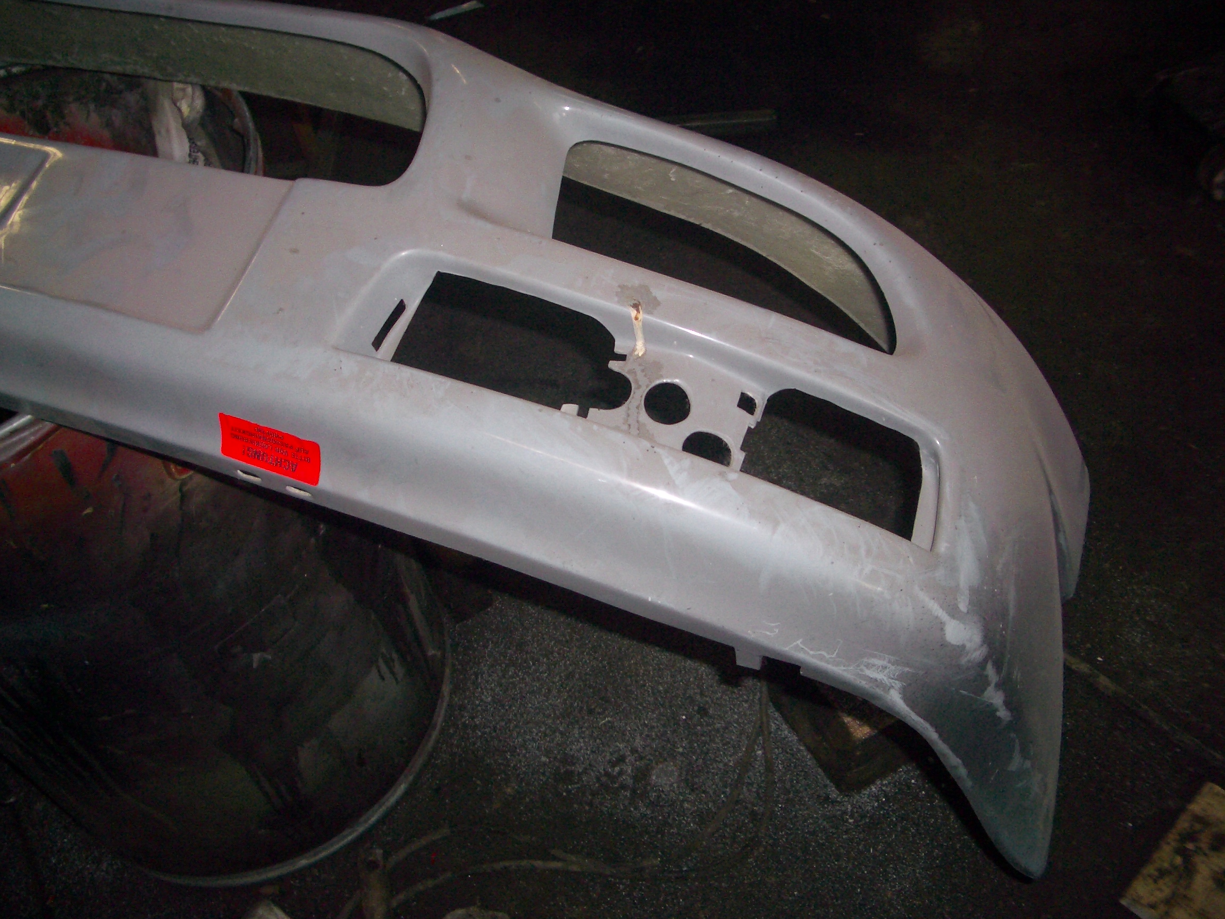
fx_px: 1239
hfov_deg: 52.6
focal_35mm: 35
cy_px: 460
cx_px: 612
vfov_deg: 40.7
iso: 100
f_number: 2.6
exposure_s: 1/60
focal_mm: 5.8
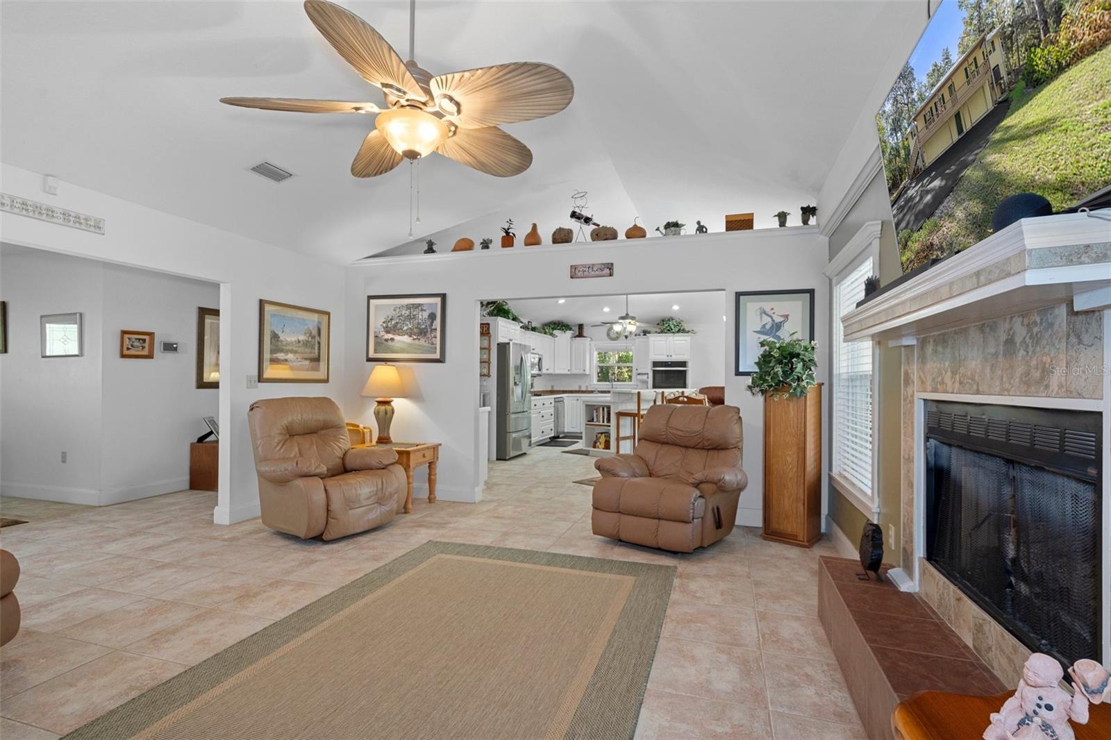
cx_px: 556
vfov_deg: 70.4
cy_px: 370
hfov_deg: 93.3
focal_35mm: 17
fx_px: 524
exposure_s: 1/1.67
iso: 400
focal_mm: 17
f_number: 8
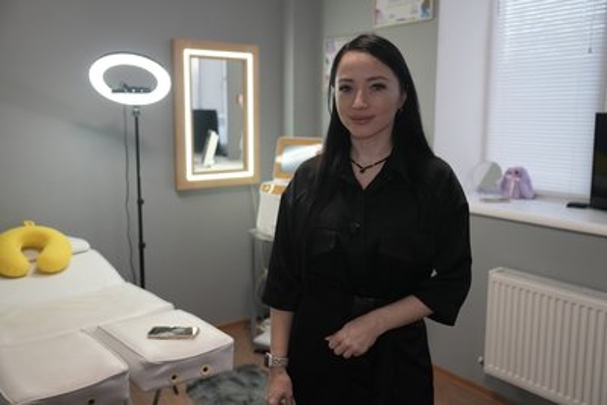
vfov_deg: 40.0
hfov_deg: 57.2
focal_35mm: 33
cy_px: 202
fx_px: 557
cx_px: 304
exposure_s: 1/160
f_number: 2.8
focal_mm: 33
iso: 1000
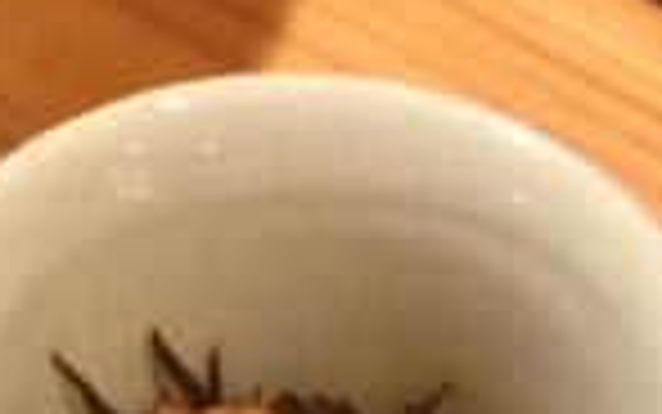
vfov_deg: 9.8
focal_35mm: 114
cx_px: 639
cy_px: 1066
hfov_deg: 17.9
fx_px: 2058
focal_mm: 4.13
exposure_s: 1/15
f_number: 2.4
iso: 400
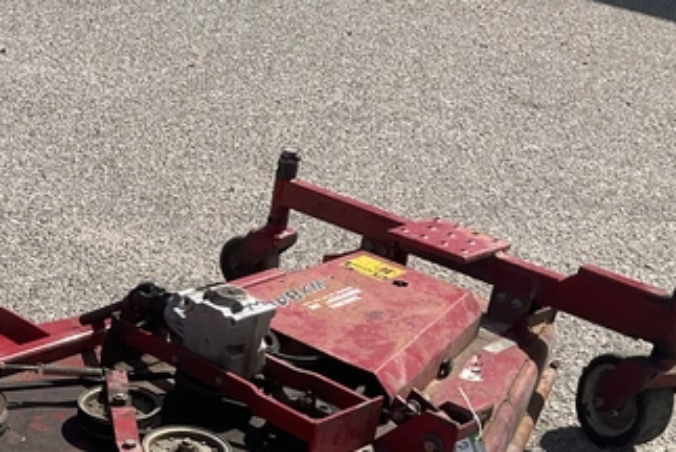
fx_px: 1316
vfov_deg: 18.9
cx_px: 38
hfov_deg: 27.5
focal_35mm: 70
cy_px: 472
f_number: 1.8
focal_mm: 3
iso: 25
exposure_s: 1/2227
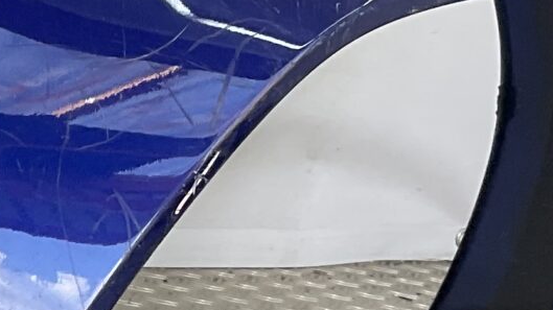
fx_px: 2242
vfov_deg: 7.8
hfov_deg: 13.2
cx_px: -300
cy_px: 426
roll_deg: -9.3
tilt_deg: -18.7
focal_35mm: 153
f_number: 1.8
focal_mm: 3
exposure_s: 1/100
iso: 20
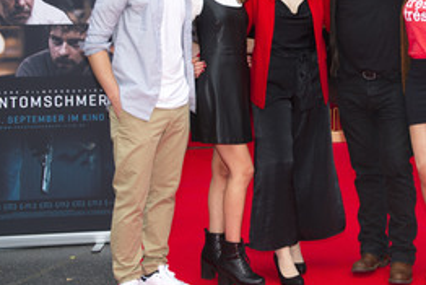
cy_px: 93
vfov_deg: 24.5
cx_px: 354
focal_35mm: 55
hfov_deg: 34.8
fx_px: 651
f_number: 5
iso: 250
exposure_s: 1/200
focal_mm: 32
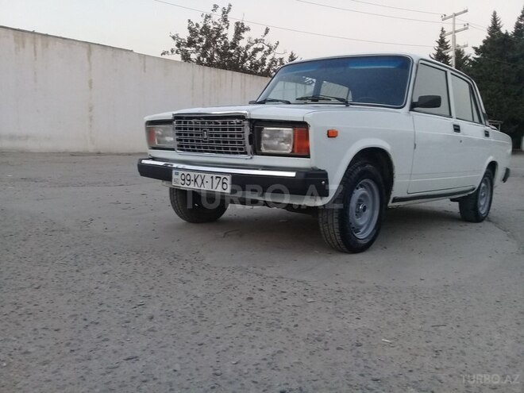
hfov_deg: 58.4
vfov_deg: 45.4
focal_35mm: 31
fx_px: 469
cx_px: 262
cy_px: 196
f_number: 2.2
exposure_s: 1/33
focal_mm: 3.3
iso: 125
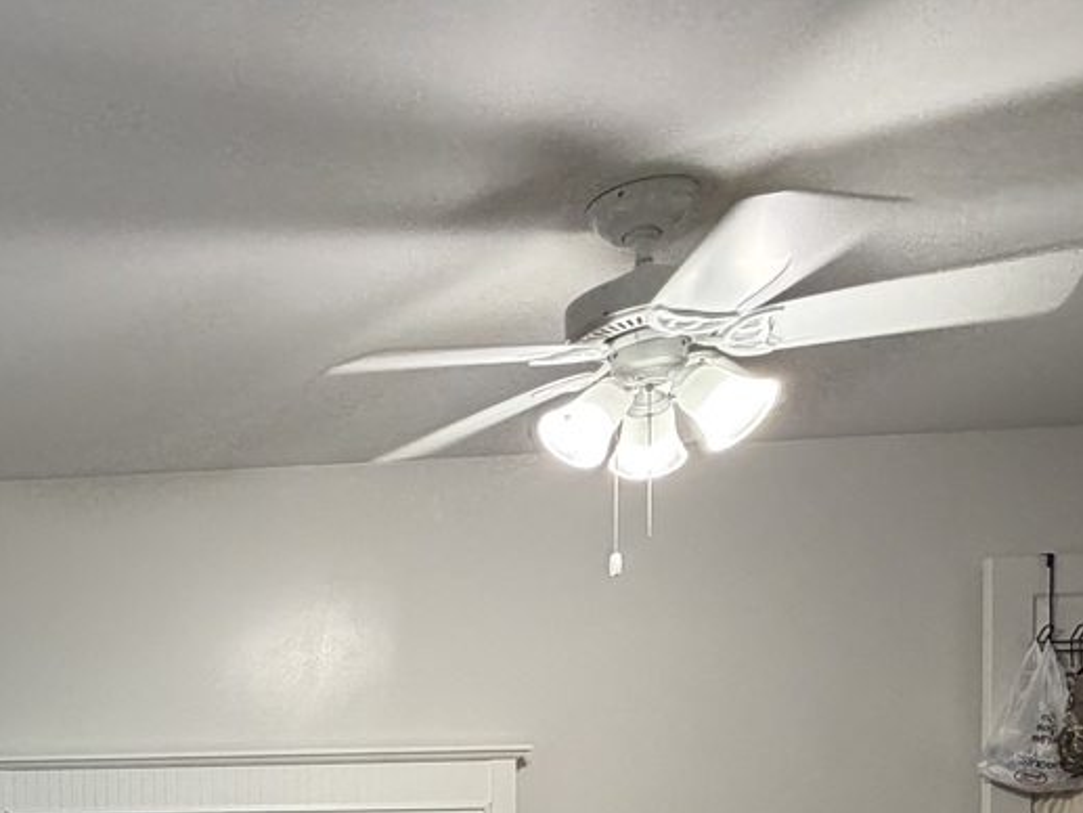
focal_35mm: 39
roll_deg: +1.1
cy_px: 828
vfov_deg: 33.4
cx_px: -69
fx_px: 1220
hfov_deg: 40.1
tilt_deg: -1.9
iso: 250
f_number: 2.2
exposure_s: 1/120
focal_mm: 2.22
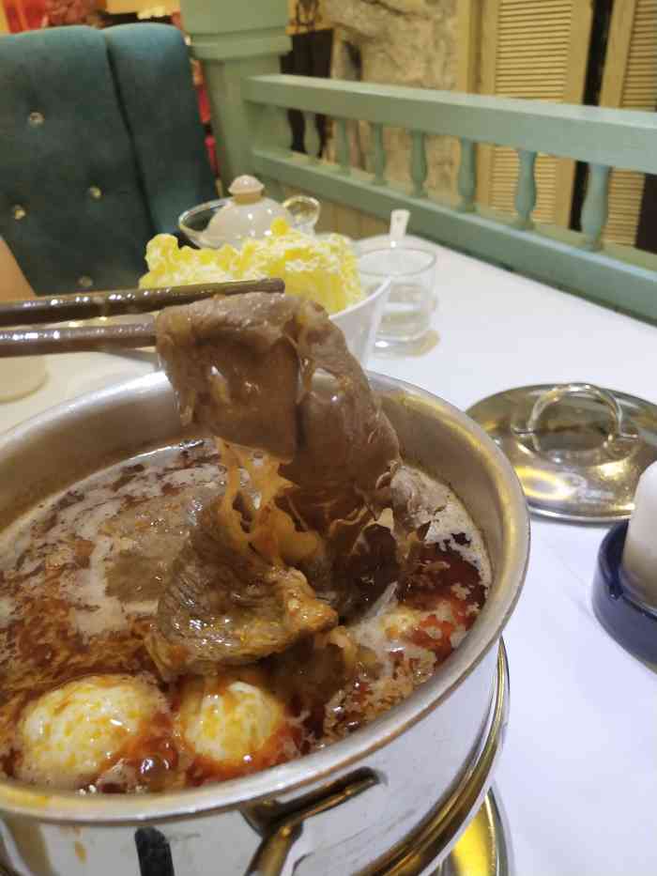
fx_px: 759
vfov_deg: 60.0
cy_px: 438
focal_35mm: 30
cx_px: 328
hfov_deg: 46.8
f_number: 1.8
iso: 417
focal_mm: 3.95
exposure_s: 1/50
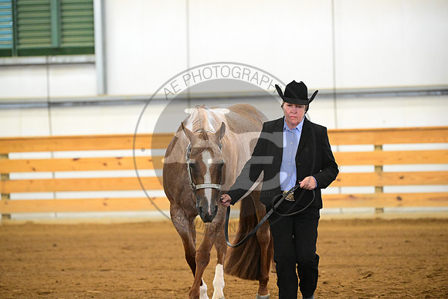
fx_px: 2489
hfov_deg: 10.3
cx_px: 224
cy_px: 150
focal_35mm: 200
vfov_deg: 6.9
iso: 8000
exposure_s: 1/400
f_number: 4
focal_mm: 200
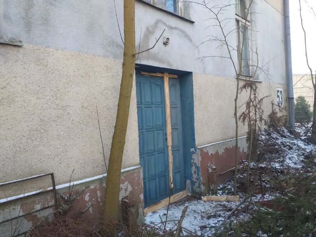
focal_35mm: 27
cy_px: 118
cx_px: 158
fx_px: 246
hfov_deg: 65.3
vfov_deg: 51.4
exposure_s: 1/129
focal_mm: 3.6
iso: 40
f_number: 1.9
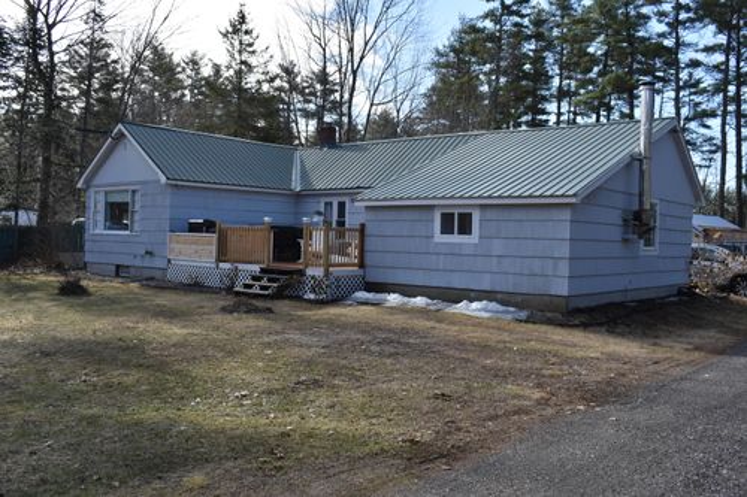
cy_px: 248
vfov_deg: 39.9
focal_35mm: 33
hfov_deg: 57.2
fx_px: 684
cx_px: 374
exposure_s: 1/250
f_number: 8
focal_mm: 22
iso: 200
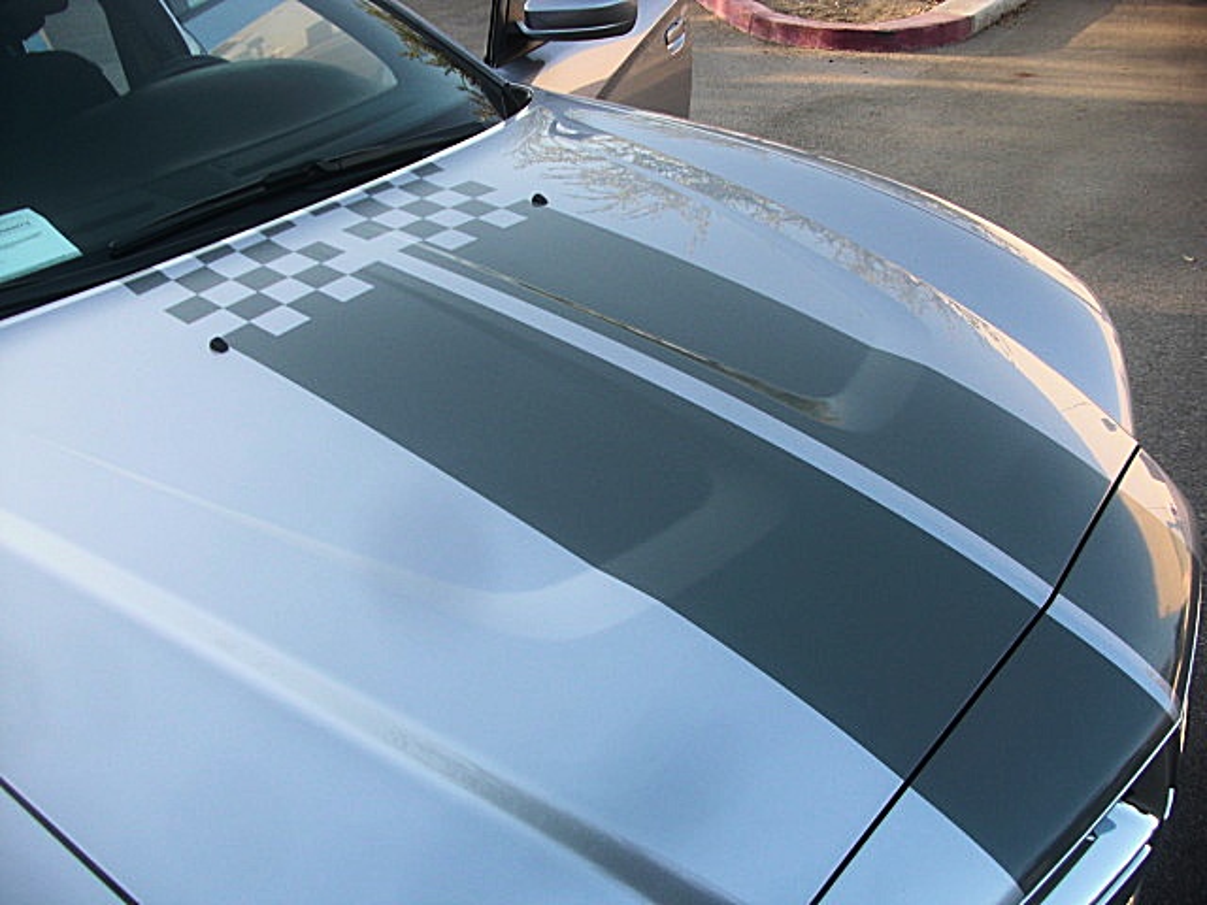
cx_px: 604
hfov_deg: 51.4
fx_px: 1255
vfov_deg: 39.7
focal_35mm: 36
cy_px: 452
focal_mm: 6.3
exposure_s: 1/100
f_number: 2.8
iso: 50
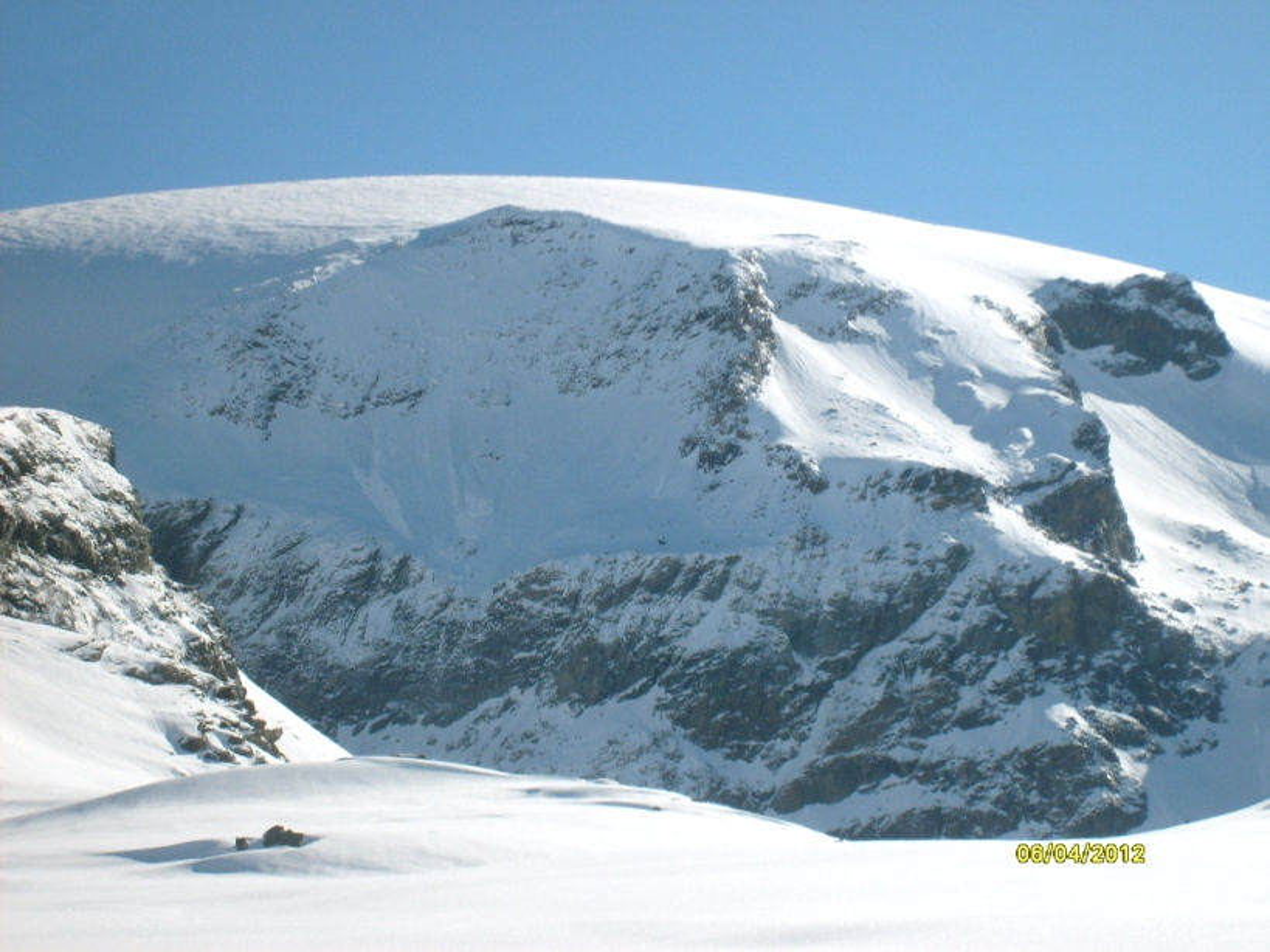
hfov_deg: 21.3
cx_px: 635
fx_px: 3375
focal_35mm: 92
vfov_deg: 16.1
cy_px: 476
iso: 80
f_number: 11.5
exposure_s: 1/250
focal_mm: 15.5
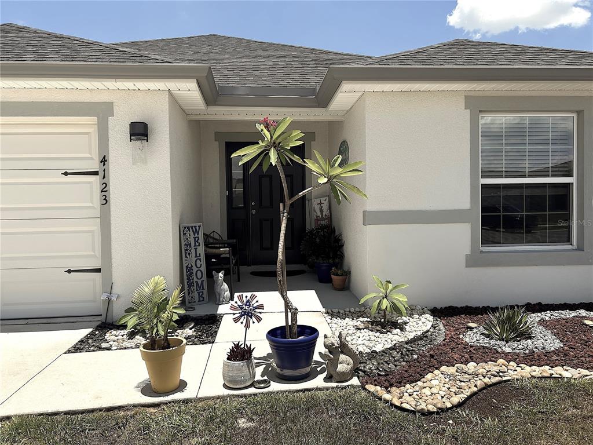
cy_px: 222
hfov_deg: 67.3
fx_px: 445
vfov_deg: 53.1
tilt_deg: -1.4
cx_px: 296
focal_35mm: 26
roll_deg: +0.9
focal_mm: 5.7
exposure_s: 1/4444
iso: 50
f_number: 1.5
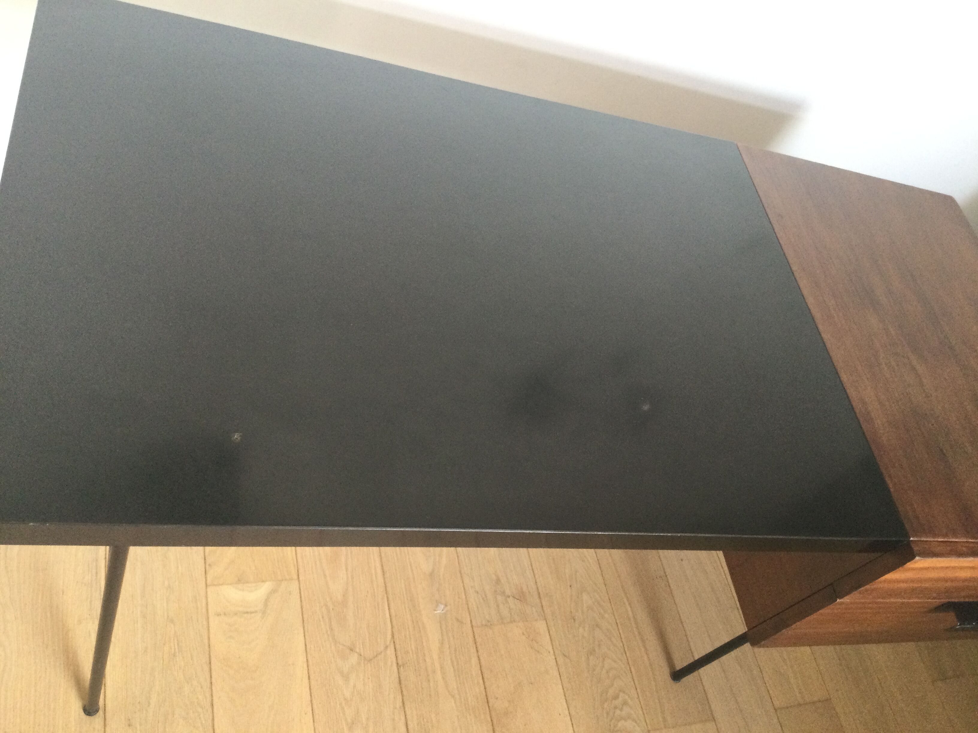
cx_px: 489
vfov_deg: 45.4
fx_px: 876
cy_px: 366
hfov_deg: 58.4
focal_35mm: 31
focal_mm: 3.3
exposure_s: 1/33
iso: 200
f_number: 2.4
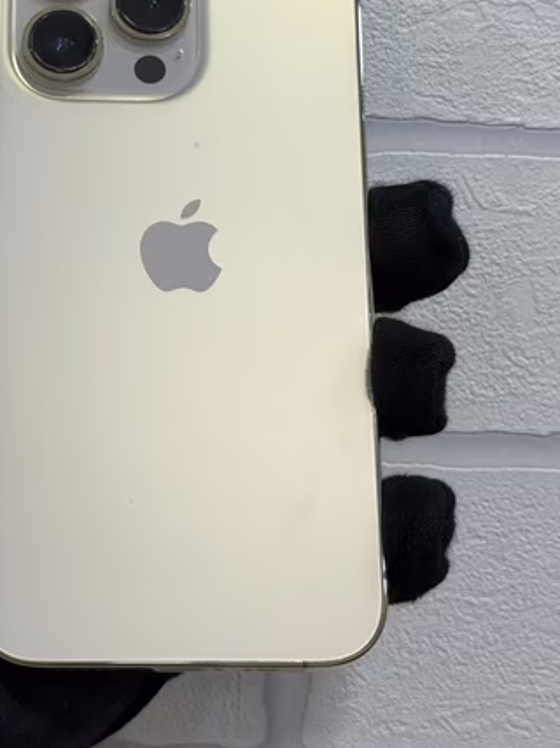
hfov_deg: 20.4
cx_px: 191
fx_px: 1554
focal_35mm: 72
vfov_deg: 26.9
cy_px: 261
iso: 50
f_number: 1.78
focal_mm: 6.76
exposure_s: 1/100
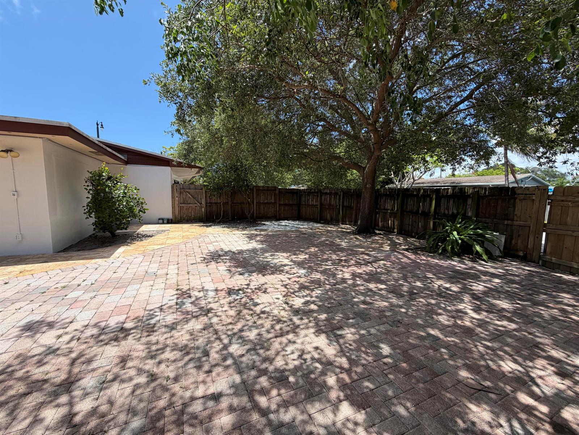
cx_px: 290
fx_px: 234
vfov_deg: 85.7
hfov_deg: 102.1
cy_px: 218
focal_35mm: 14
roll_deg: -0.4
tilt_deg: -5.9
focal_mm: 2.22
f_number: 2.2
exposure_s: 1/770
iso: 32
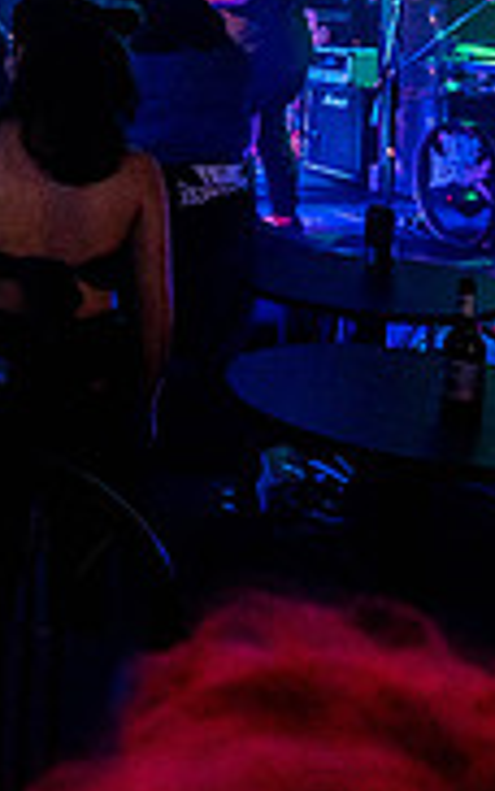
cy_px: 35
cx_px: -362
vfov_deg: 35.2
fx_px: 1142
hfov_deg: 19.3
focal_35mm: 53
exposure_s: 1/125
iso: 3200
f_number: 2.8
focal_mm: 14
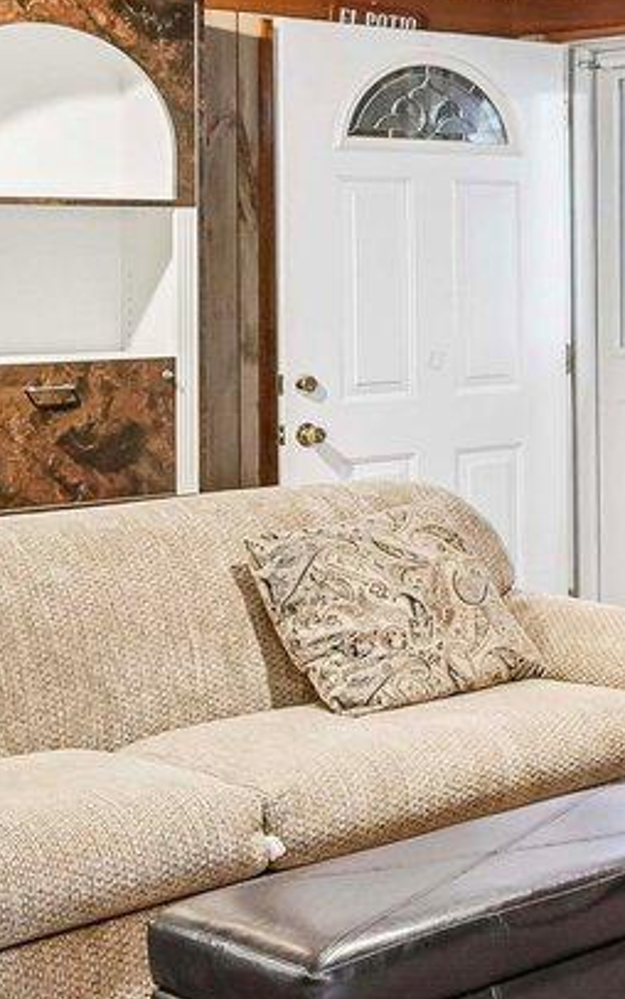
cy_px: 265
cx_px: 1316
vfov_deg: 28.2
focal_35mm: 72
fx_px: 1961
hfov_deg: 14.5
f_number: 8
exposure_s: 1
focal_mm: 14
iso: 400
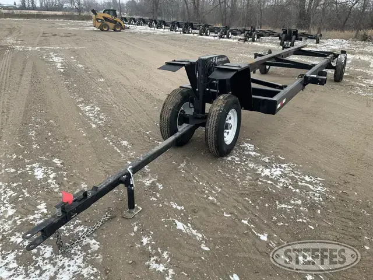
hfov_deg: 61.7
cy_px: 140
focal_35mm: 29
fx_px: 312
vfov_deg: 48.2
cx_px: 186
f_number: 1.8
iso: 20
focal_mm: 3
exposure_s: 1/213
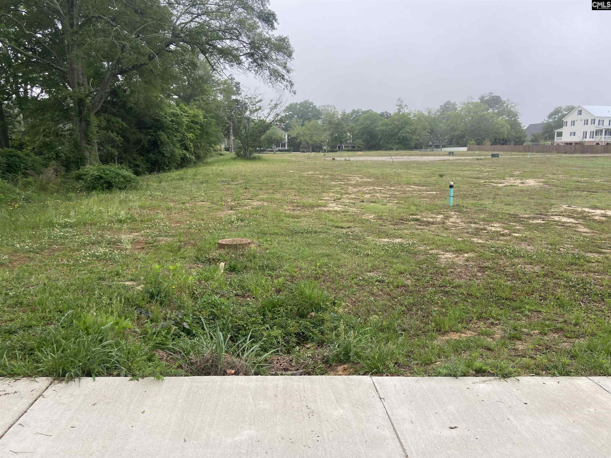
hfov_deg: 67.3
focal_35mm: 26
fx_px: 459
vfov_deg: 53.1
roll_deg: +0.2
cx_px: 306
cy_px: 229
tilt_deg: -9.4
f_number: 1.8
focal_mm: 4.25
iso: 32
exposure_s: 1/504
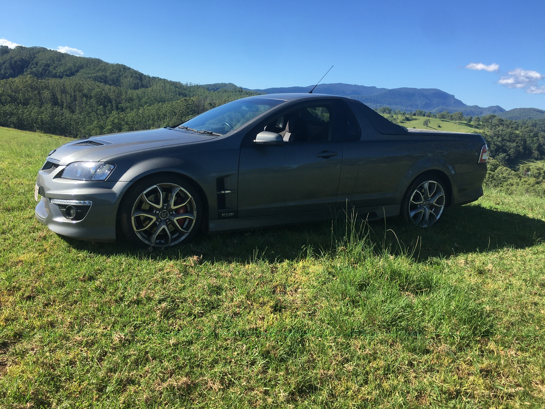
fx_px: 457
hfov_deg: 61.7
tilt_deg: -8.7
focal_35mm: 29
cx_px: 272
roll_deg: -3.0
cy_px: 204
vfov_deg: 48.2
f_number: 2.2
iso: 25
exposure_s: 1/1221
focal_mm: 4.15
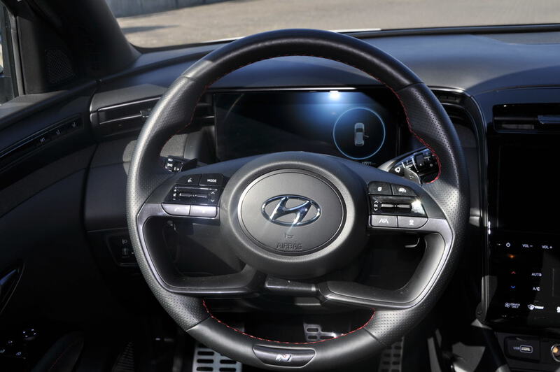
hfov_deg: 53.2
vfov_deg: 36.8
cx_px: 280
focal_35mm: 36
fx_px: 560
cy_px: 186
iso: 200
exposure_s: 1/200
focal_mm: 24
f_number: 7.1
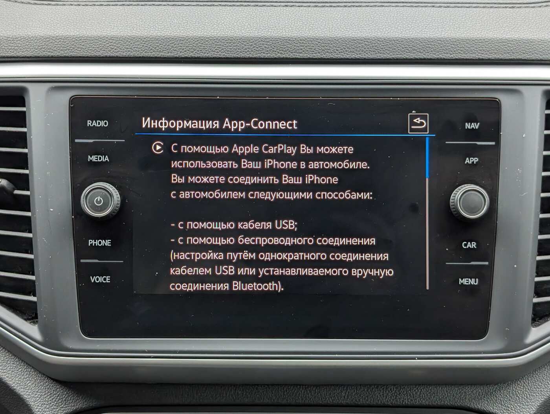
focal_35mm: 49
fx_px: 780
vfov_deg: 29.7
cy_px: 207
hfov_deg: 38.9
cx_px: 275
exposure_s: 1/150
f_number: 1.68
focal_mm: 6.9
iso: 135
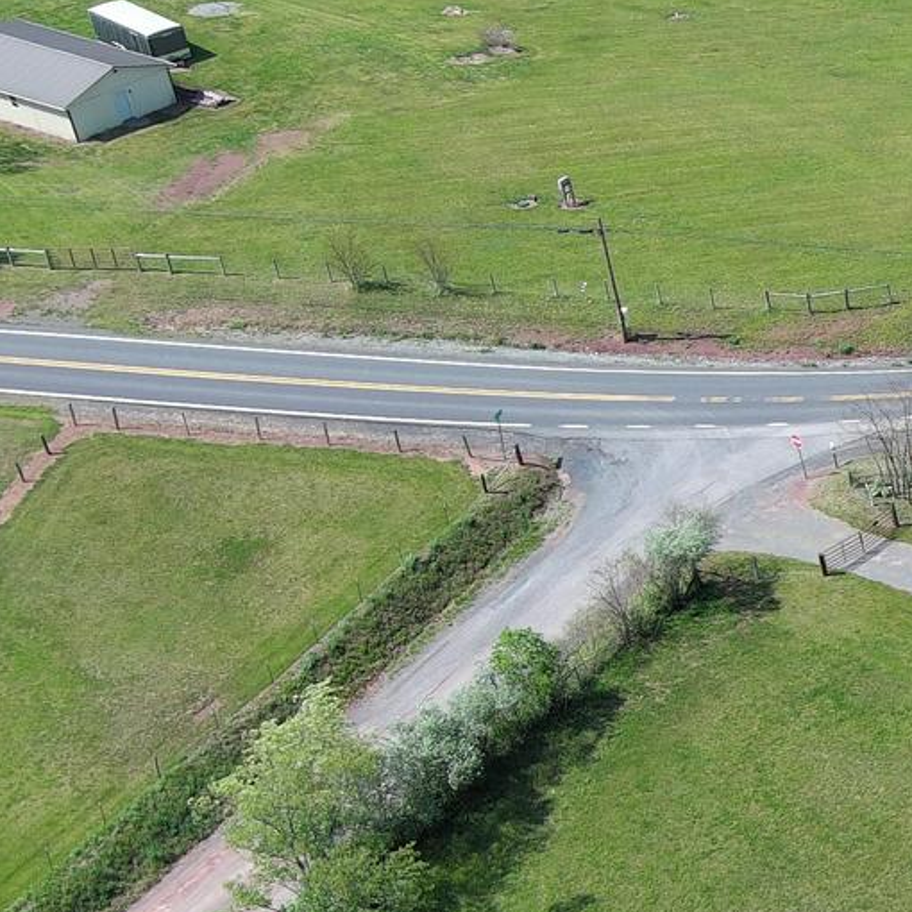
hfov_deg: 14.9
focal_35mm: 99
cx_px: 1731
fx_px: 2951
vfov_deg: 17.5
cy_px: 586
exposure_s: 1/787
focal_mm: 10.57
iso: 100
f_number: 2.8
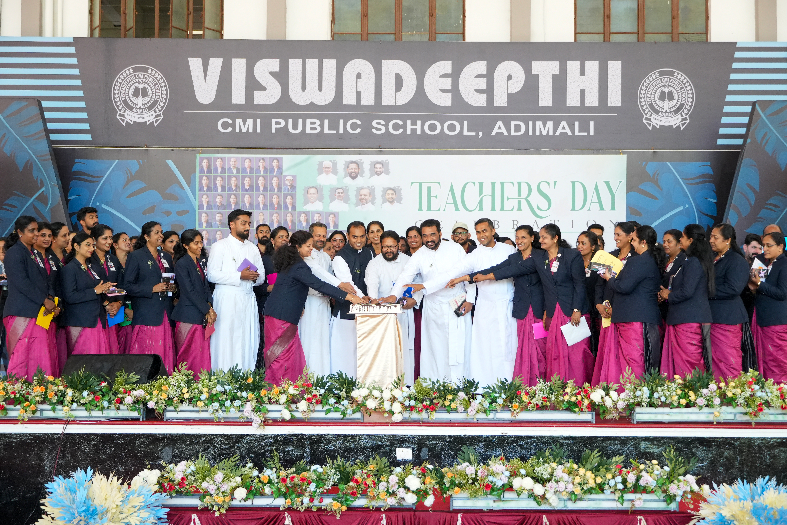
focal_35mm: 62
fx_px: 1344
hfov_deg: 32.6
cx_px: 394
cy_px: 262
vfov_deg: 22.1
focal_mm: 41
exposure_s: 1/100
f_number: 5
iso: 2000
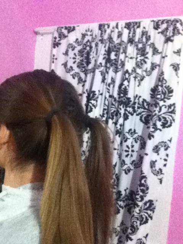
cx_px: 92
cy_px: 122
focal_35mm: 35
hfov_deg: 40.7
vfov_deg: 52.6
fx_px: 247
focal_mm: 3.85
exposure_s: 1/17
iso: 1600
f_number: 2.4
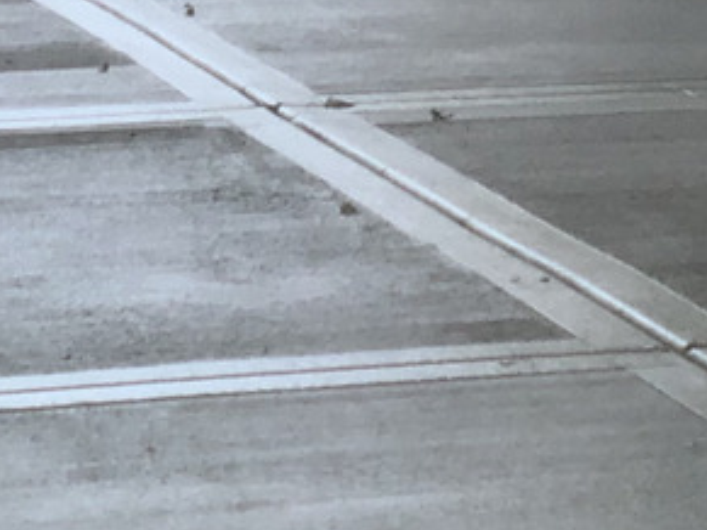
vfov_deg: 5.1
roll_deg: +0.9
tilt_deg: -14.2
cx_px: 712
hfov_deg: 6.9
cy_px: 846
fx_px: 5839
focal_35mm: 286
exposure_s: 1/248
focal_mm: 6
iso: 16
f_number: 2.4
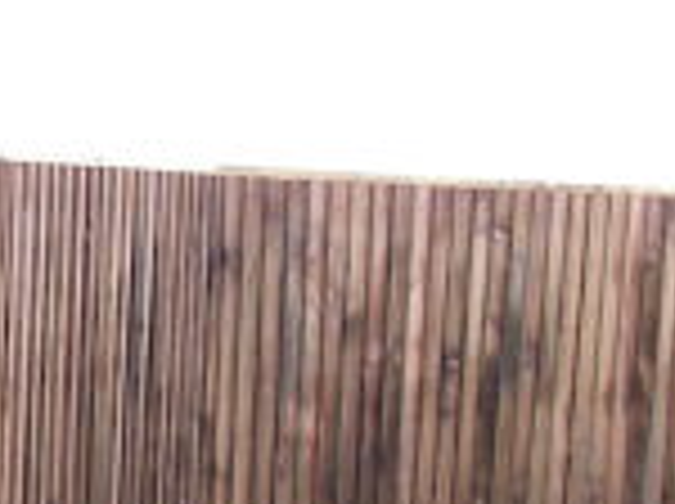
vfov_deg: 7.8
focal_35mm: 188
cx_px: -225
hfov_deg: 10.3
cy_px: 644
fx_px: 3660
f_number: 2.8
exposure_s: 1/50
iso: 50
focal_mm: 9.2
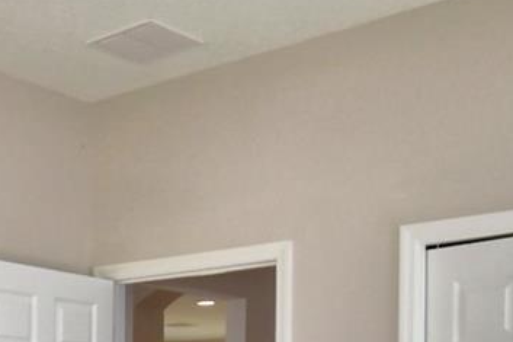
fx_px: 969
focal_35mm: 68
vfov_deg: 18.5
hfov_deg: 28.9
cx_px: 87
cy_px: 456
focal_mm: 10
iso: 200
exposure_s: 1/200
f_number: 4.5
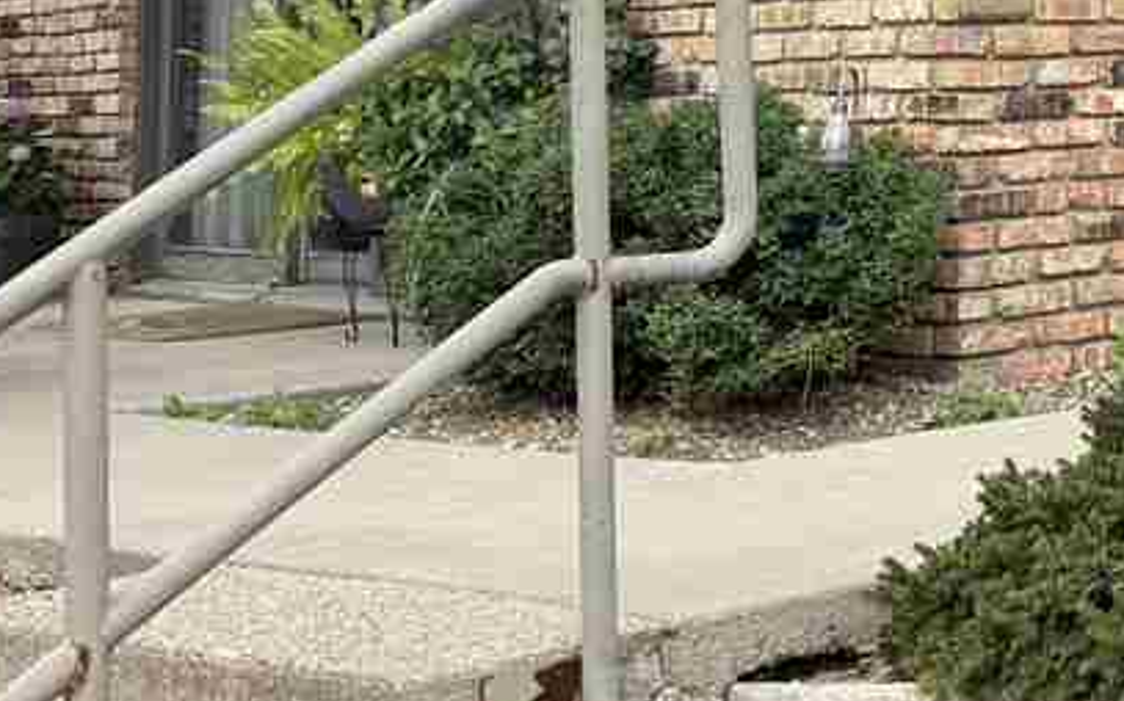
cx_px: 1466
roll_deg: +2.1
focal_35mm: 80
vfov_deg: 15.7
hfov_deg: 22.9
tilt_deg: +3.7
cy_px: -139
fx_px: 2450
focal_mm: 6.76
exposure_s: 1/1314
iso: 80
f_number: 1.78
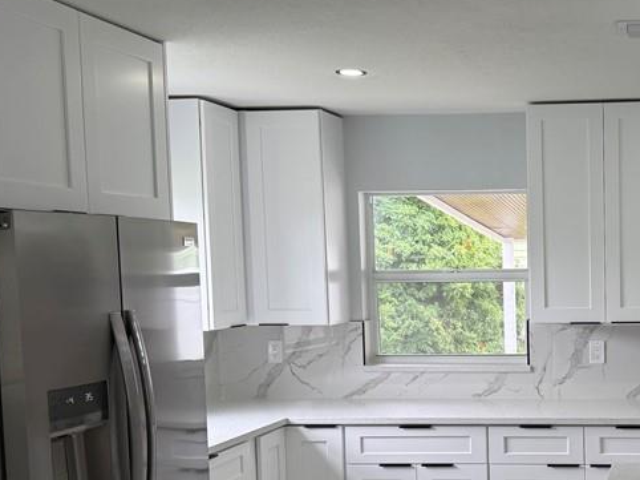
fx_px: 942
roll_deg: -0.1
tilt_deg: -2.7
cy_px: 342
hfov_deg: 34.9
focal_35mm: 51
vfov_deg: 28.2
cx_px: 599
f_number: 1.78
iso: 100
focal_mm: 6.76
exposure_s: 1/230
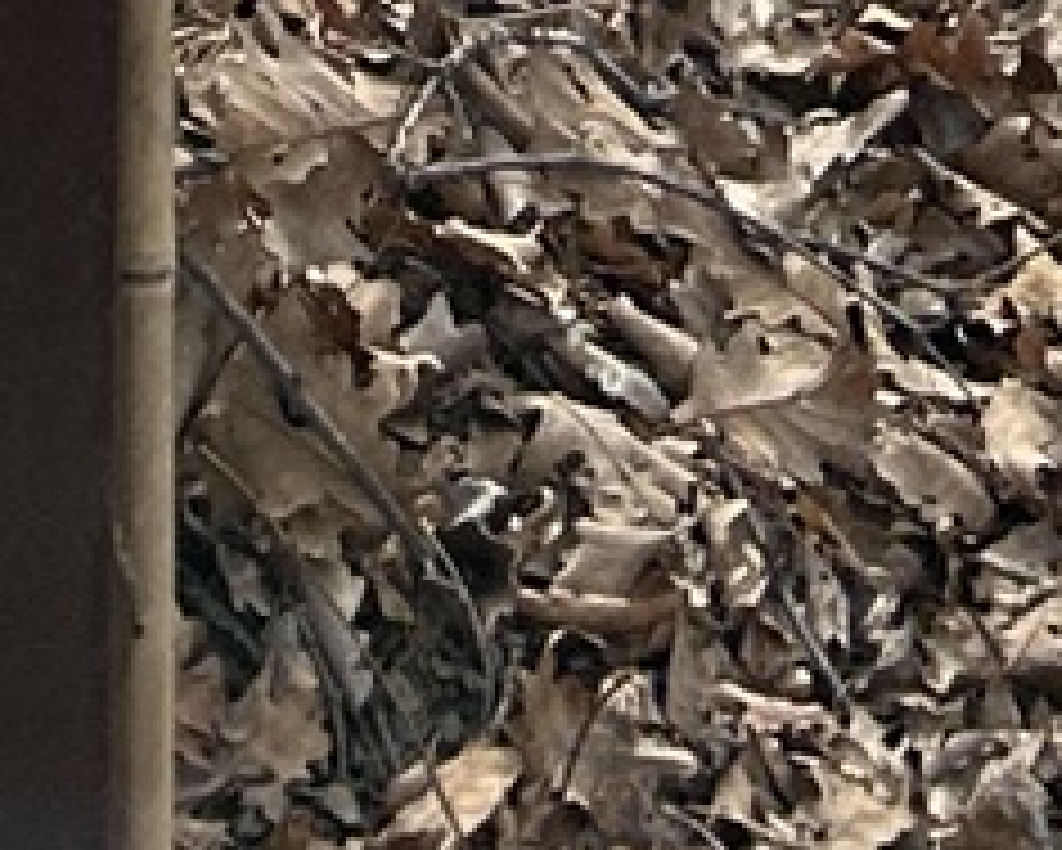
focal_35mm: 215
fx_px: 6760
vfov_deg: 5.5
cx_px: -234
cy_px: -3396
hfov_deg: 8.9
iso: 50
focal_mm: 5.7
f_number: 1.5
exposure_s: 1/4115
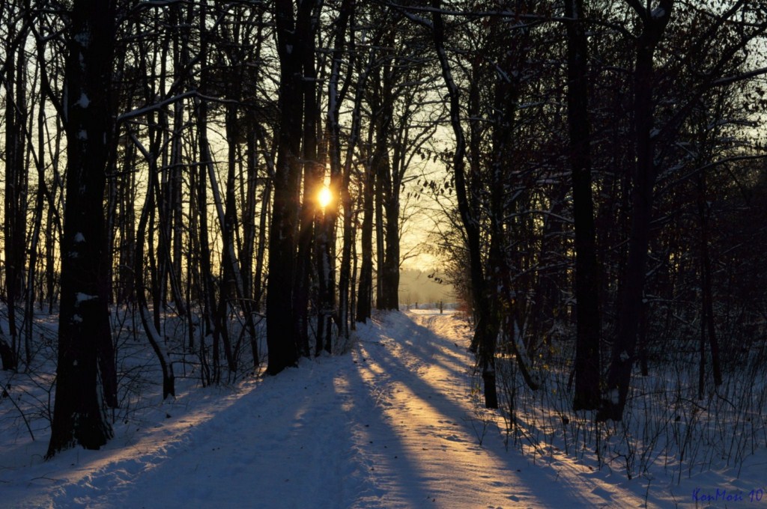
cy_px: 254
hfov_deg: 36.9
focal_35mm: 54
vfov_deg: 25.0
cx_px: 384
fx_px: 1149
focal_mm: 36
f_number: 11
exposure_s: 1/500
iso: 200
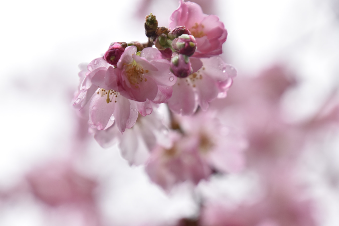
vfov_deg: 6.1
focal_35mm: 225
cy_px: 113
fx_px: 2118
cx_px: 170
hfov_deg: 9.1
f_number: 7.1
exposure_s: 1/80
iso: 400
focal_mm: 150
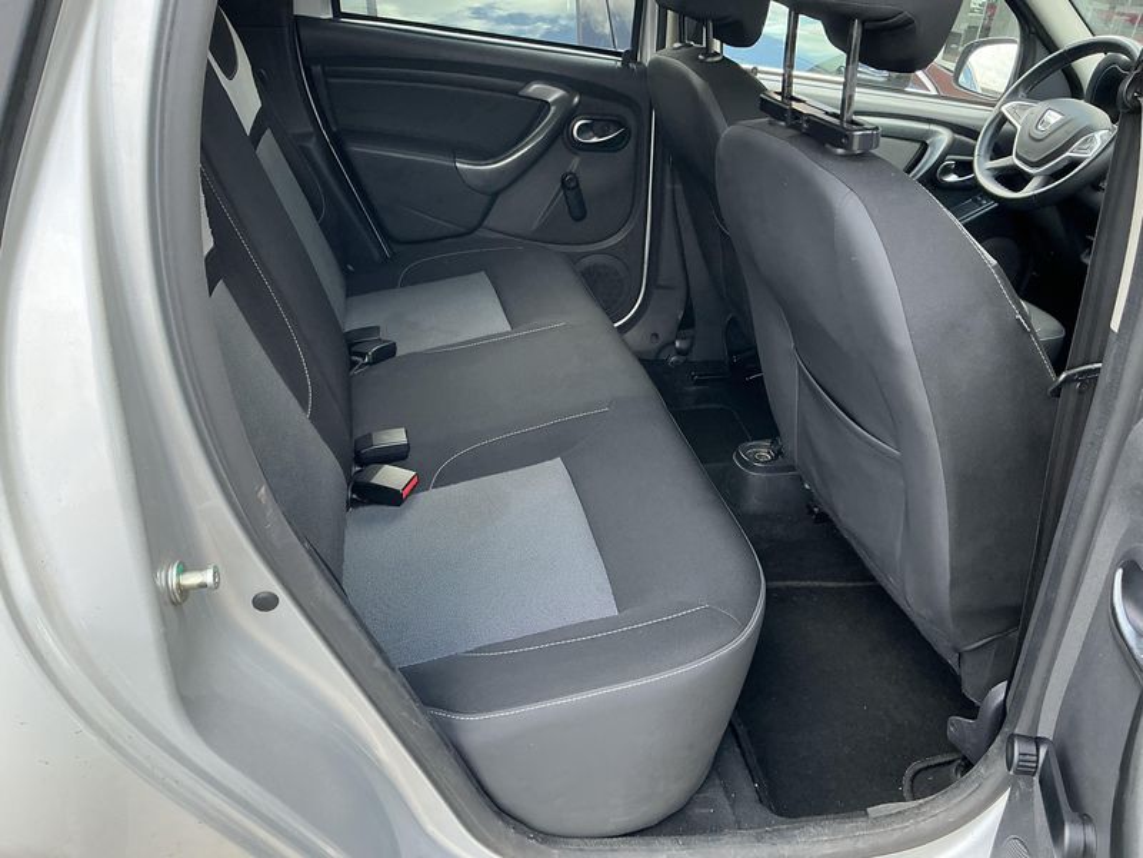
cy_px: 429
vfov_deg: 49.7
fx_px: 925
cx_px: 572
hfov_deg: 63.4
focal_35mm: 28
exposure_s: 1/122
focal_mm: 3
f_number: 1.8
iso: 40
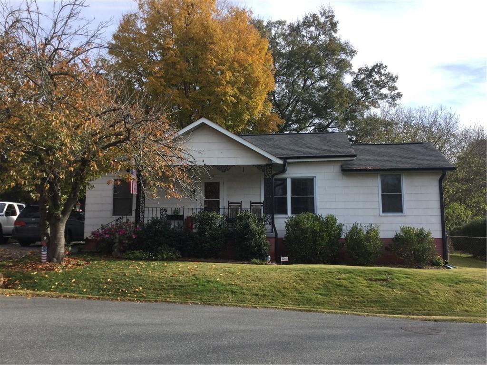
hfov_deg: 58.4
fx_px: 436
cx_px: 244
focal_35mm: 31
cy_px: 182
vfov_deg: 45.4
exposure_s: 1/646
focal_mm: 3.3
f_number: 2.4
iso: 25
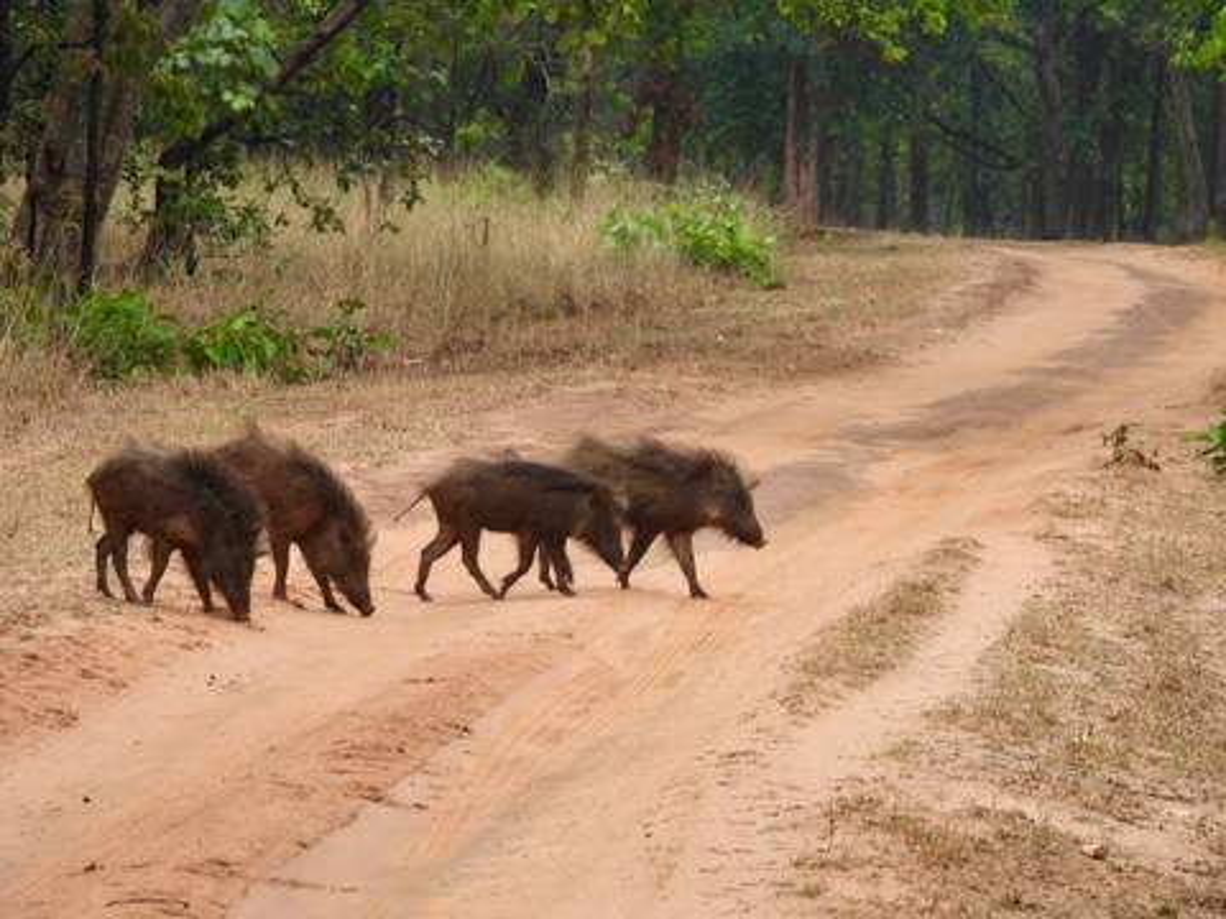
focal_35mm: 350
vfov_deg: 4.2
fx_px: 12396
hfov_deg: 5.7
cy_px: 460
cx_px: 613
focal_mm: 62.5
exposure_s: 1/160
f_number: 5
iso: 100
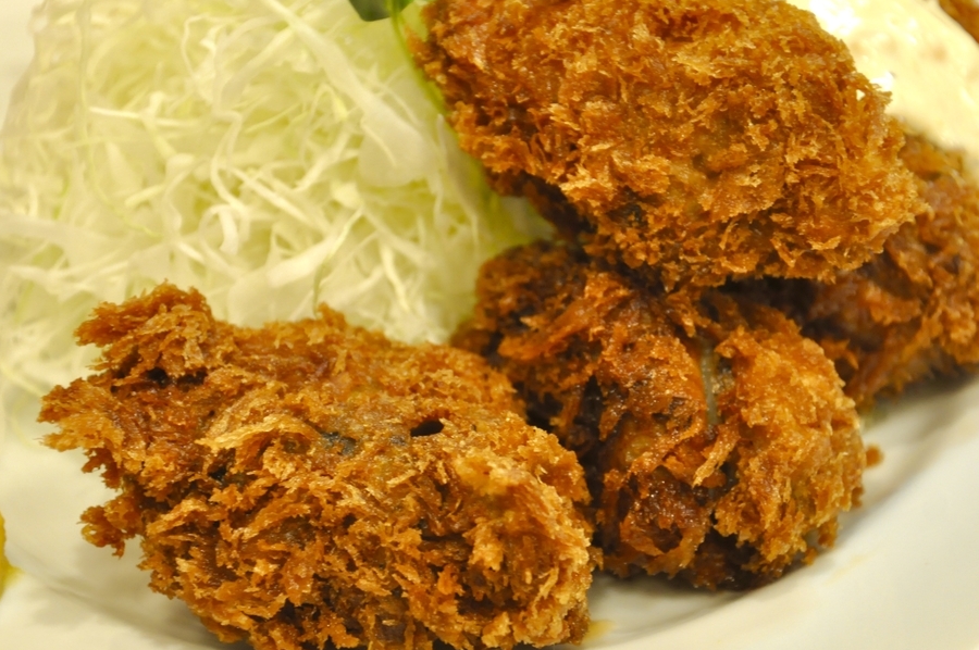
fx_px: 3803
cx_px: 492
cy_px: 314
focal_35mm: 140
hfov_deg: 14.7
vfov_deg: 9.8
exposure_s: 1/30
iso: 900
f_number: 5.3
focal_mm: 70
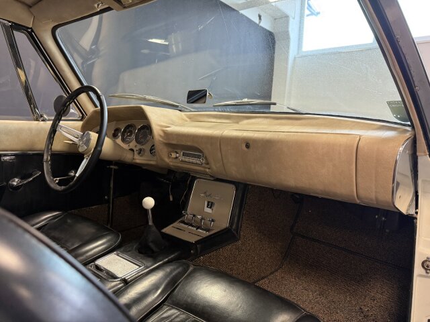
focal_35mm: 24
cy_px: 161
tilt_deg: -5.8
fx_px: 298
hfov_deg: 71.6
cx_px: 215
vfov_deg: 56.8
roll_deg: -2.9
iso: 250
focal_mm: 6.76
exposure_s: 1/60
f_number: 1.78
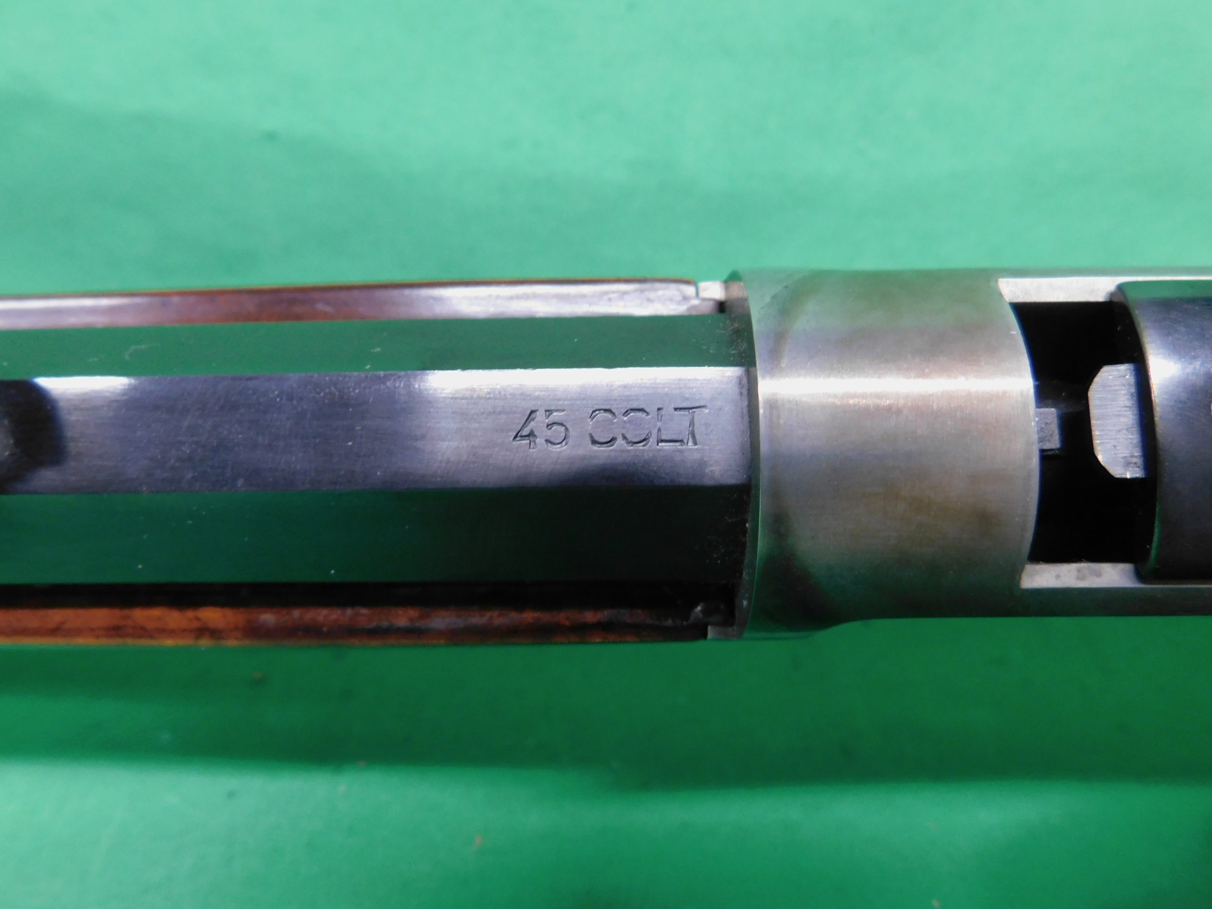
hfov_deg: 73.9
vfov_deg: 58.9
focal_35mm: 23
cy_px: 454
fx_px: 805
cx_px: 606
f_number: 3
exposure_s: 1/30
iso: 250
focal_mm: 4
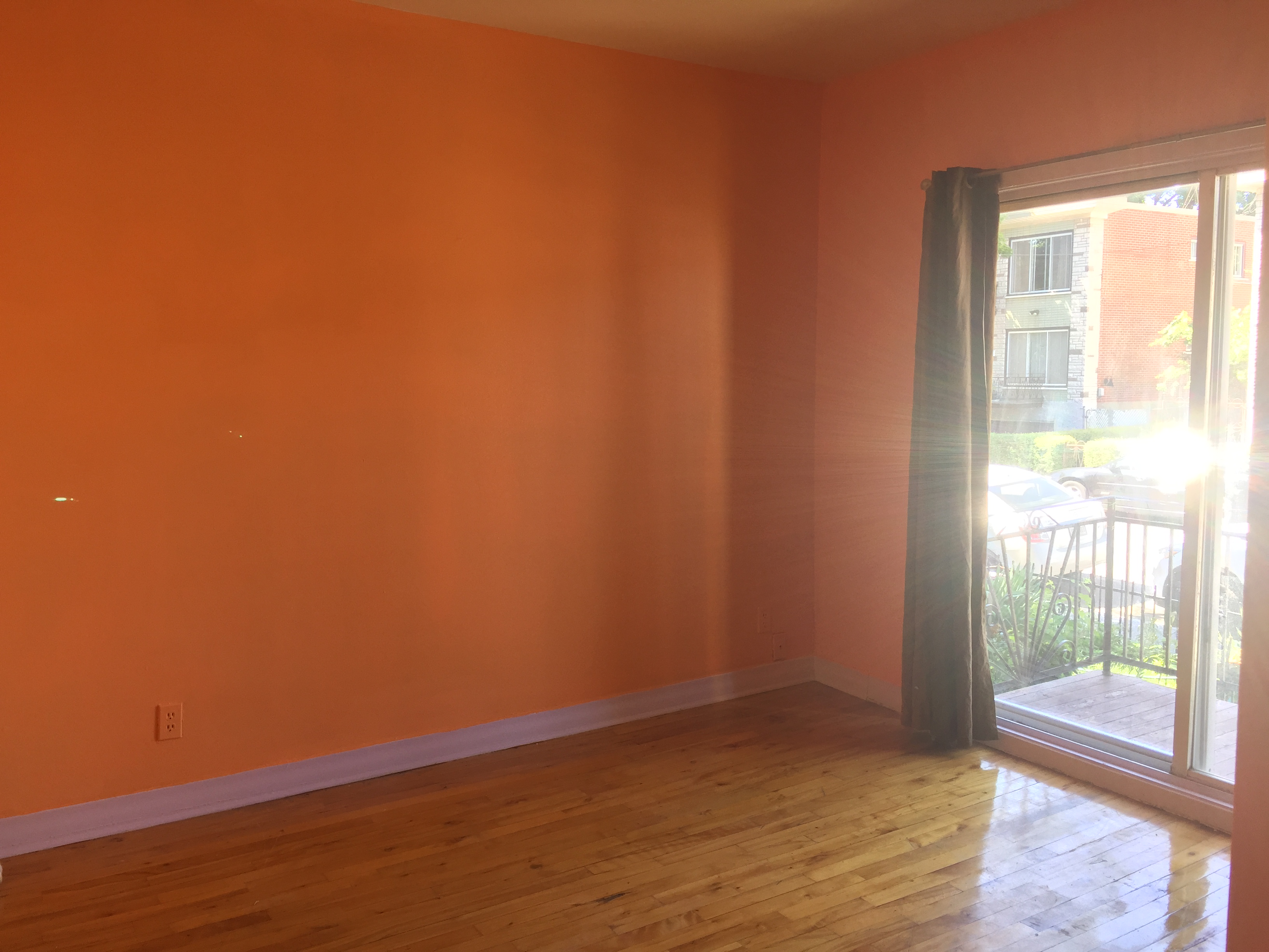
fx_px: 1063
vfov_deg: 48.2
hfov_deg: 61.7
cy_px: 476
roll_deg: -0.2
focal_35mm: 29
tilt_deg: -5.9
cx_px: 634
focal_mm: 4.15
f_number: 2.2
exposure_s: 1/40
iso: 32
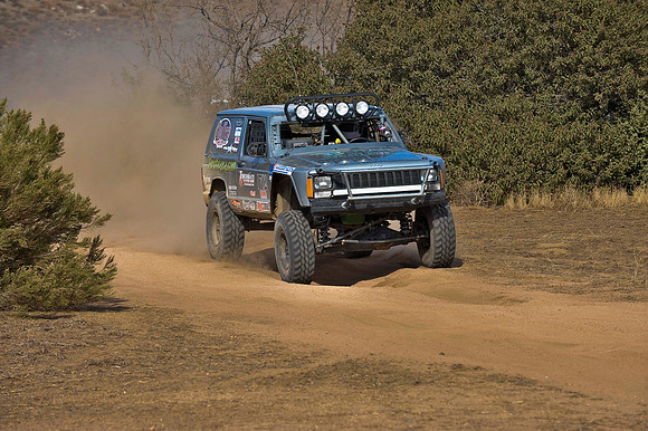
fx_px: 3598
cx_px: 324
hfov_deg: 10.3
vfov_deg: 6.9
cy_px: 216
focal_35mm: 200
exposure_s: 1/500
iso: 640
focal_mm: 200
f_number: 10
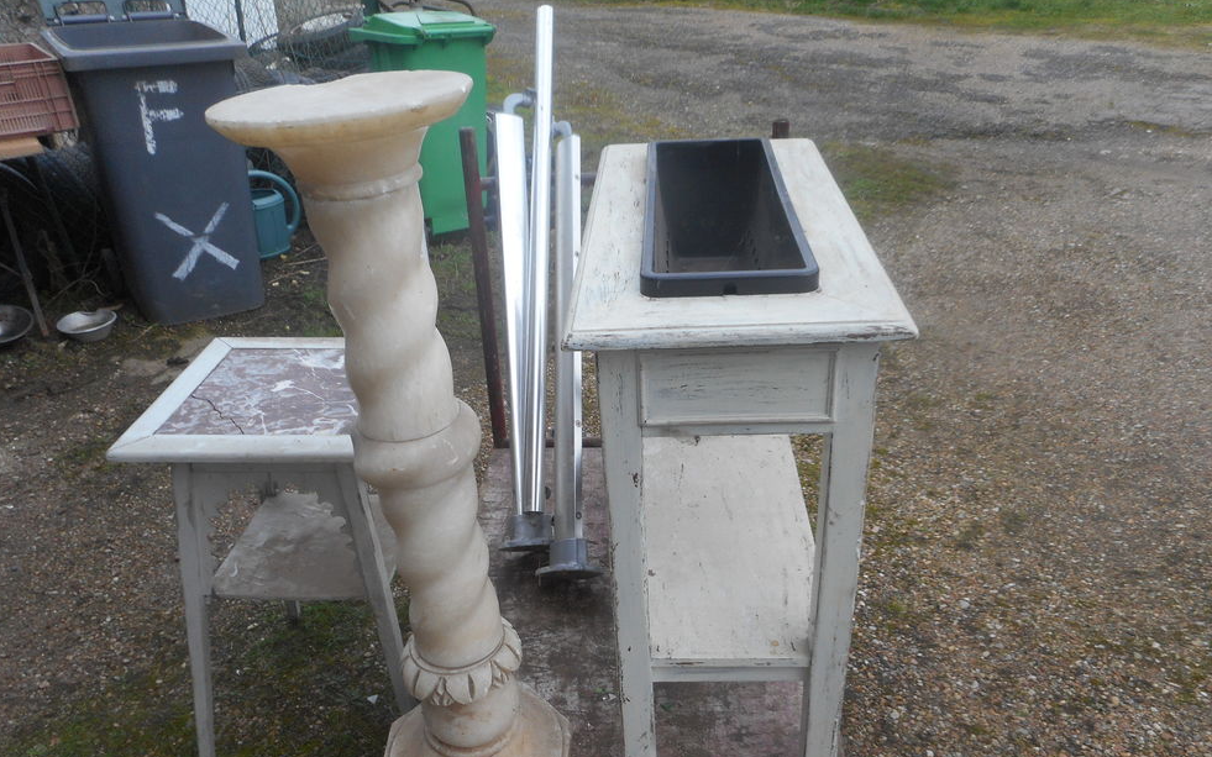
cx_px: 605
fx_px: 892
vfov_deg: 45.9
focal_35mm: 27
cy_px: 437
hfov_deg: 68.4
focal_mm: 4.5
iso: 125
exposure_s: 1/30
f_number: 3.7
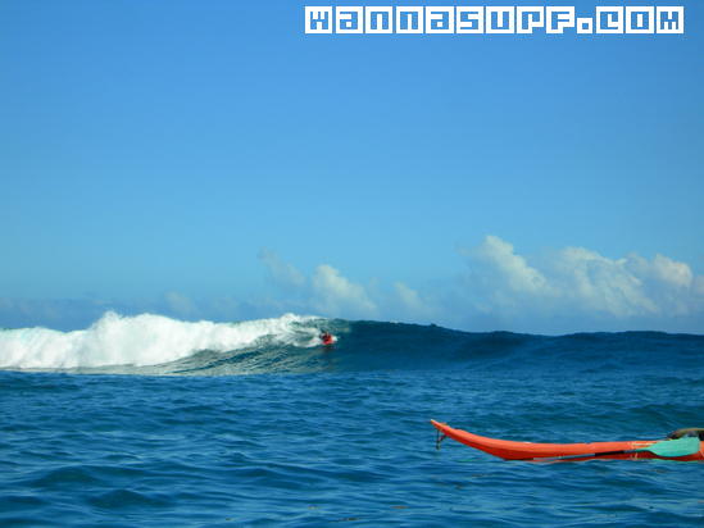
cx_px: 352
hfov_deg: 17.3
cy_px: 264
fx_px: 2319
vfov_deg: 13.0
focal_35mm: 114
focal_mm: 23.4
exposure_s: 1/268
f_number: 8.2
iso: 50
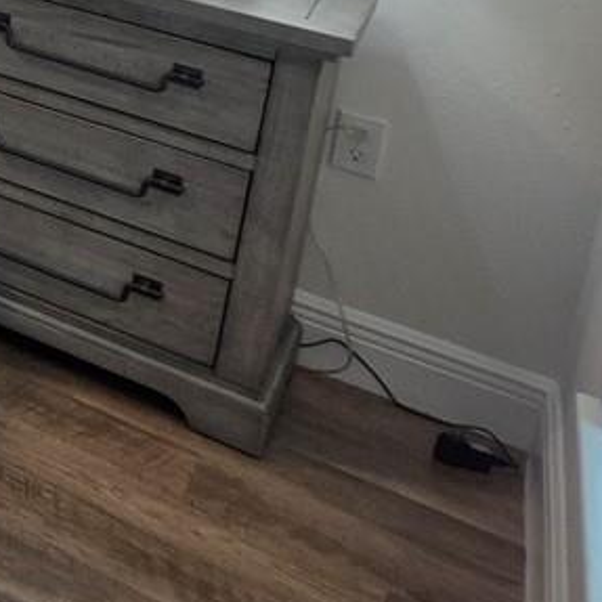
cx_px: -799
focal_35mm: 64
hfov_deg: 15.7
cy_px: -306
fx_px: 1259
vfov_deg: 22.1
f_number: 1.9
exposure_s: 1/120
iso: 125
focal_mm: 2.2
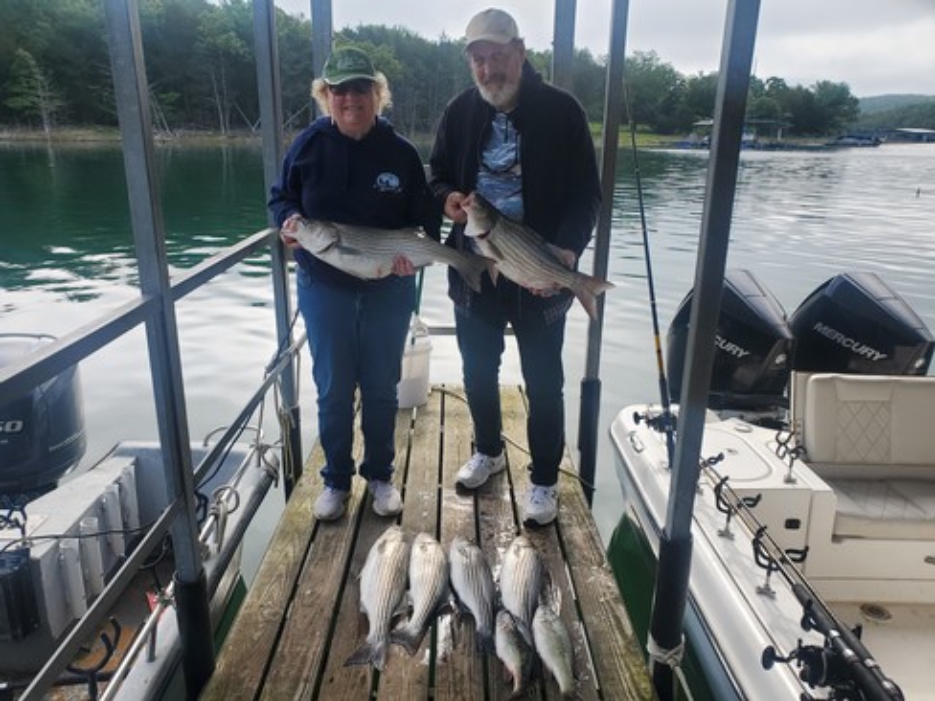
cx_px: 468
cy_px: 350
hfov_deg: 67.3
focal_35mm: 26
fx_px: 702
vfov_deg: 53.1
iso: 50
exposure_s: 1/786
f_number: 2.4
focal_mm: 4.3
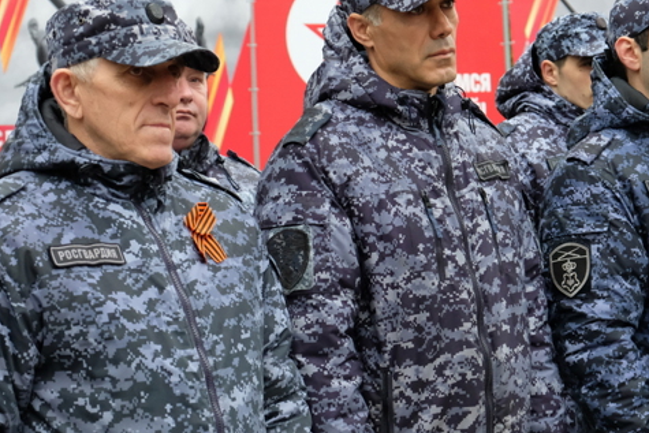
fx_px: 1821
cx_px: 376
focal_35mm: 101
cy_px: 229
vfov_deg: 13.6
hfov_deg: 20.2
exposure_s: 1/1700
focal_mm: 42.5
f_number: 5.6
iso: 4000
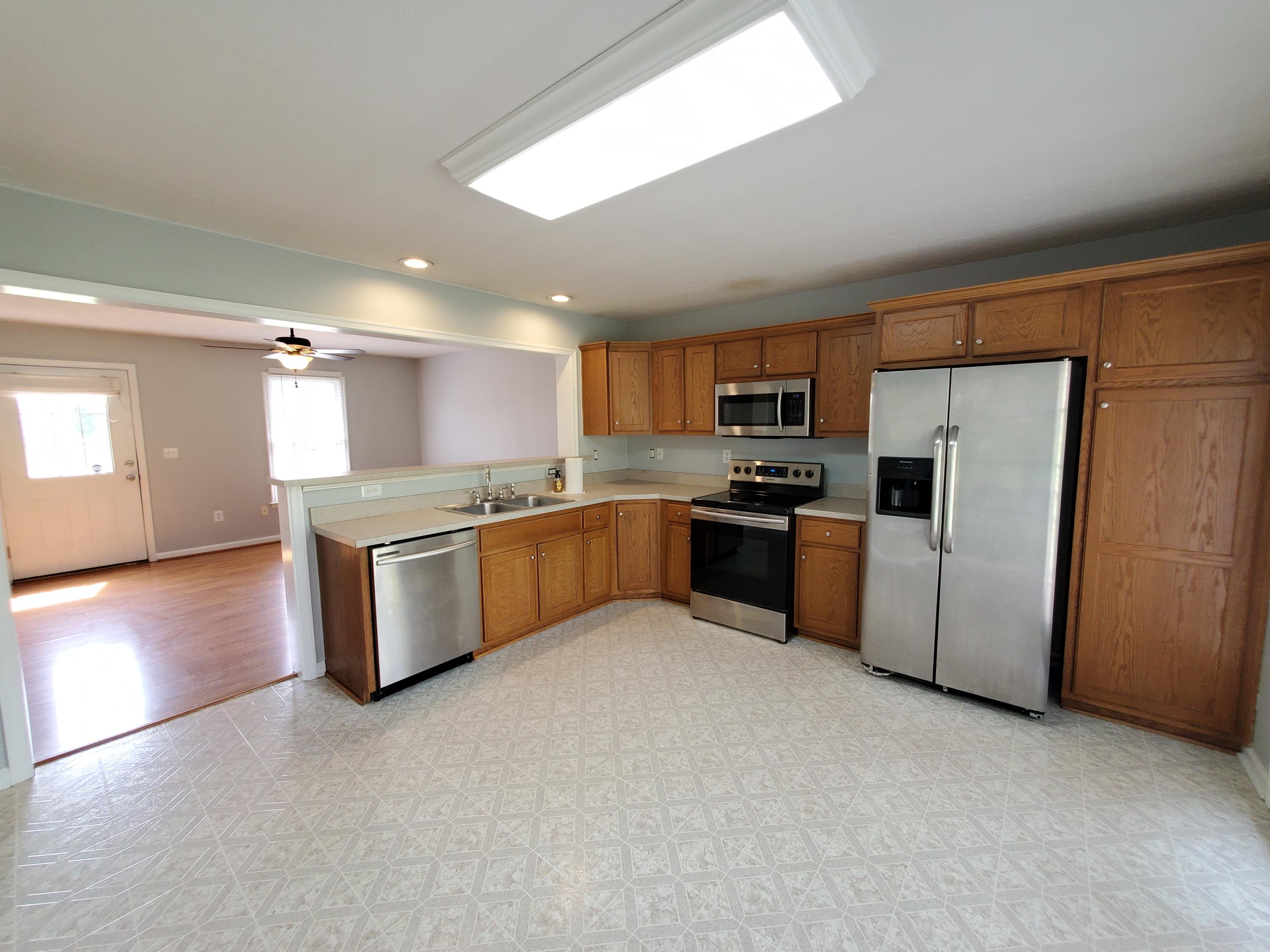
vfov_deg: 89.9
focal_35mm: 13
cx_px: 635
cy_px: 476
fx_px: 477
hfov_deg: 106.2
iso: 160
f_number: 2.2
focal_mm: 1.8
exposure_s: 1/59
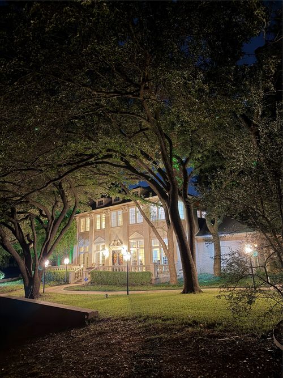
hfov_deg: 56.8
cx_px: 142
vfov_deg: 71.6
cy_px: 189
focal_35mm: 24
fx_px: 262
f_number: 1.78
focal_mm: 6.76
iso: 1250
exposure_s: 1/9
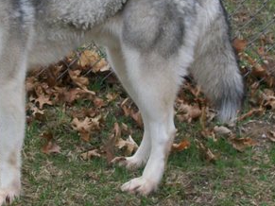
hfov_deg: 13.3
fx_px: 1175
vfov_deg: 10.0
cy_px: 47
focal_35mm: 148
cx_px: 55
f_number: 3.3
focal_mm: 9.4
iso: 64
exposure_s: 1/250
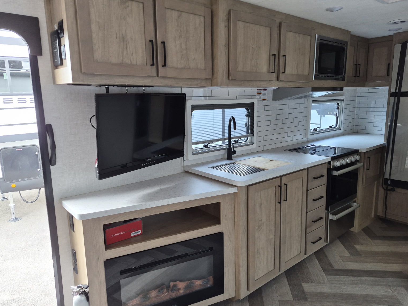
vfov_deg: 56.8
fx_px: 283
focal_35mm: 24
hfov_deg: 71.6
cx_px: 211
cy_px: 151
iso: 200
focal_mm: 5.4
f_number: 1.8
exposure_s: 1/120
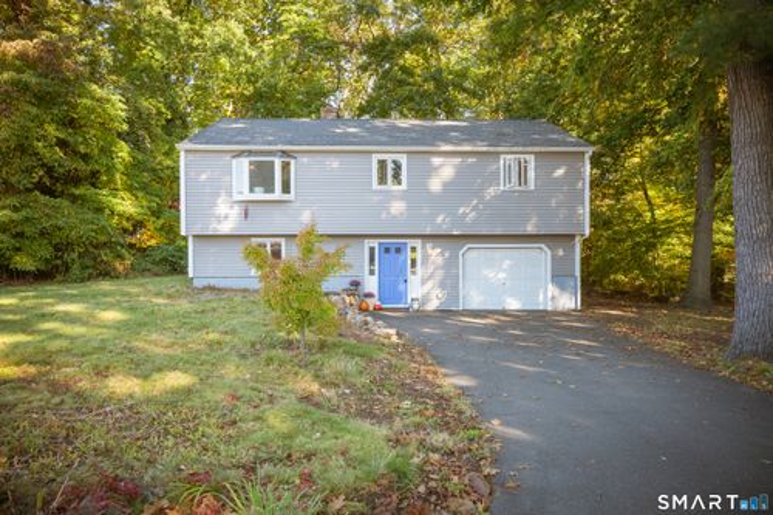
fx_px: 525
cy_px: 258
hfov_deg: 72.8
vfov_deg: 52.3
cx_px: 386
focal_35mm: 24
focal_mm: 24
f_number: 7.1
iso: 800
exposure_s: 1/200
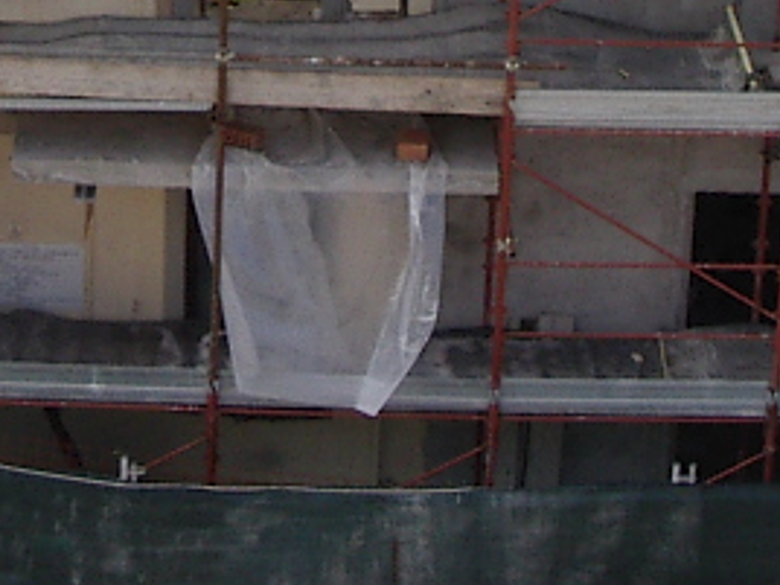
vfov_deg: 9.7
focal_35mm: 145
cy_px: -463
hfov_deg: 13.5
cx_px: 148
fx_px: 3267
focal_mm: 5.8
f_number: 4.8
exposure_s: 1/250
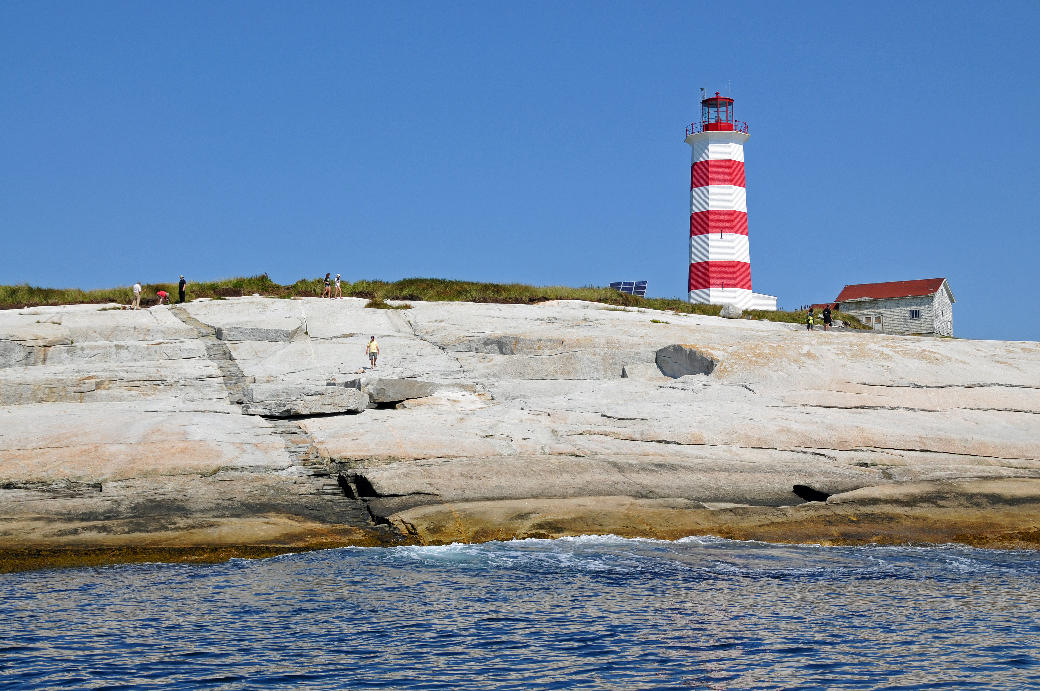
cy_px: 346
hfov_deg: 36.9
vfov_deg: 25.0
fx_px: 1558
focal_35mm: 54
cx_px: 520
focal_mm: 36
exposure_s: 1/500
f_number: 11
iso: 200
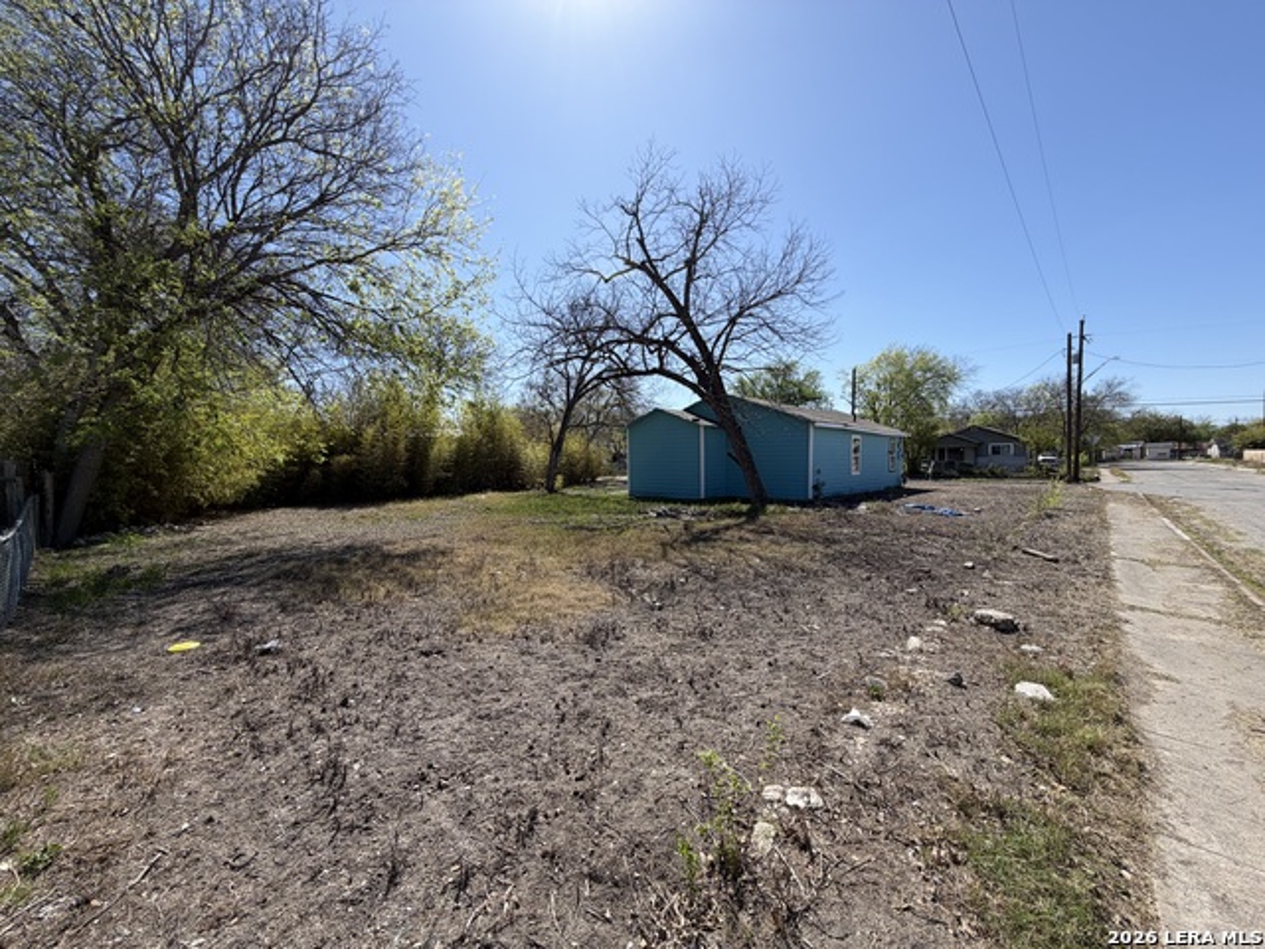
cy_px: 474
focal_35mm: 14
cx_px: 632
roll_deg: +1.2
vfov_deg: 85.7
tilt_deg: -2.4
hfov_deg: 102.1
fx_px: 512
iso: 20
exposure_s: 1/809
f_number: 2.2
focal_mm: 2.22
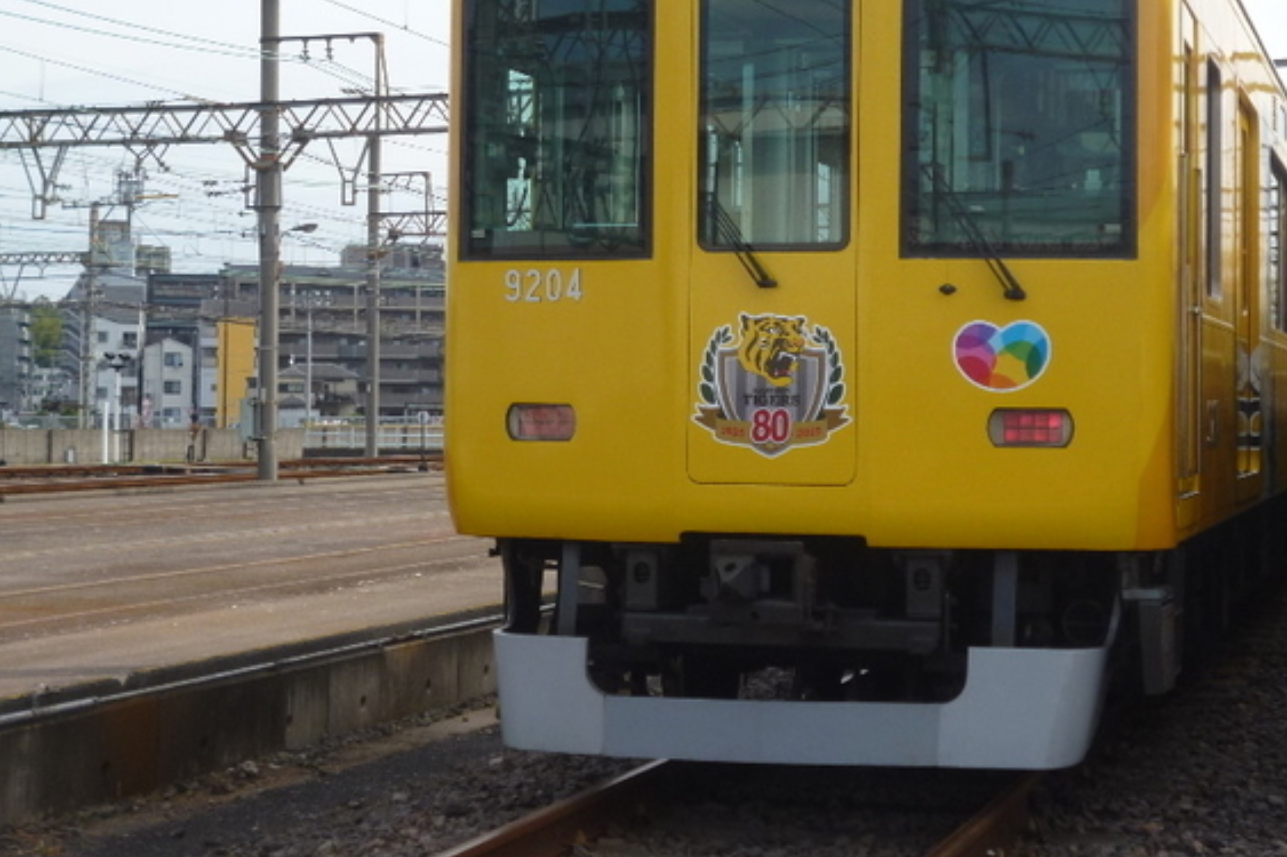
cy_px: 272
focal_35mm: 71
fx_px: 2537
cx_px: 834
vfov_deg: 19.1
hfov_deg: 28.3
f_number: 4
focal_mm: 8.6
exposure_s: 1/400
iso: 100
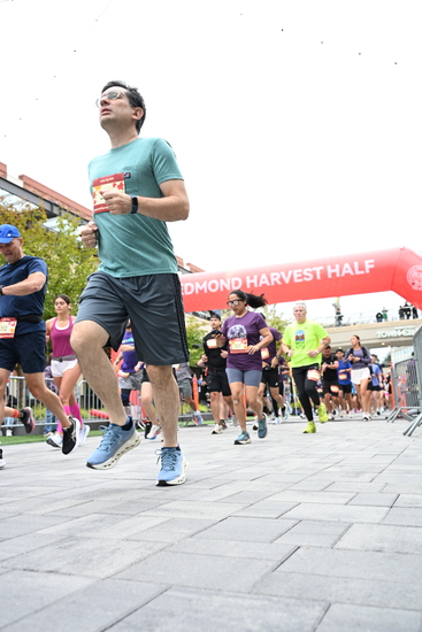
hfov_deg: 42.3
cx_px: 211
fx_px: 545
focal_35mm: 31
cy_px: 316
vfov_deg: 60.3
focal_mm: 31
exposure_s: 1/640
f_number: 4
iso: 2000
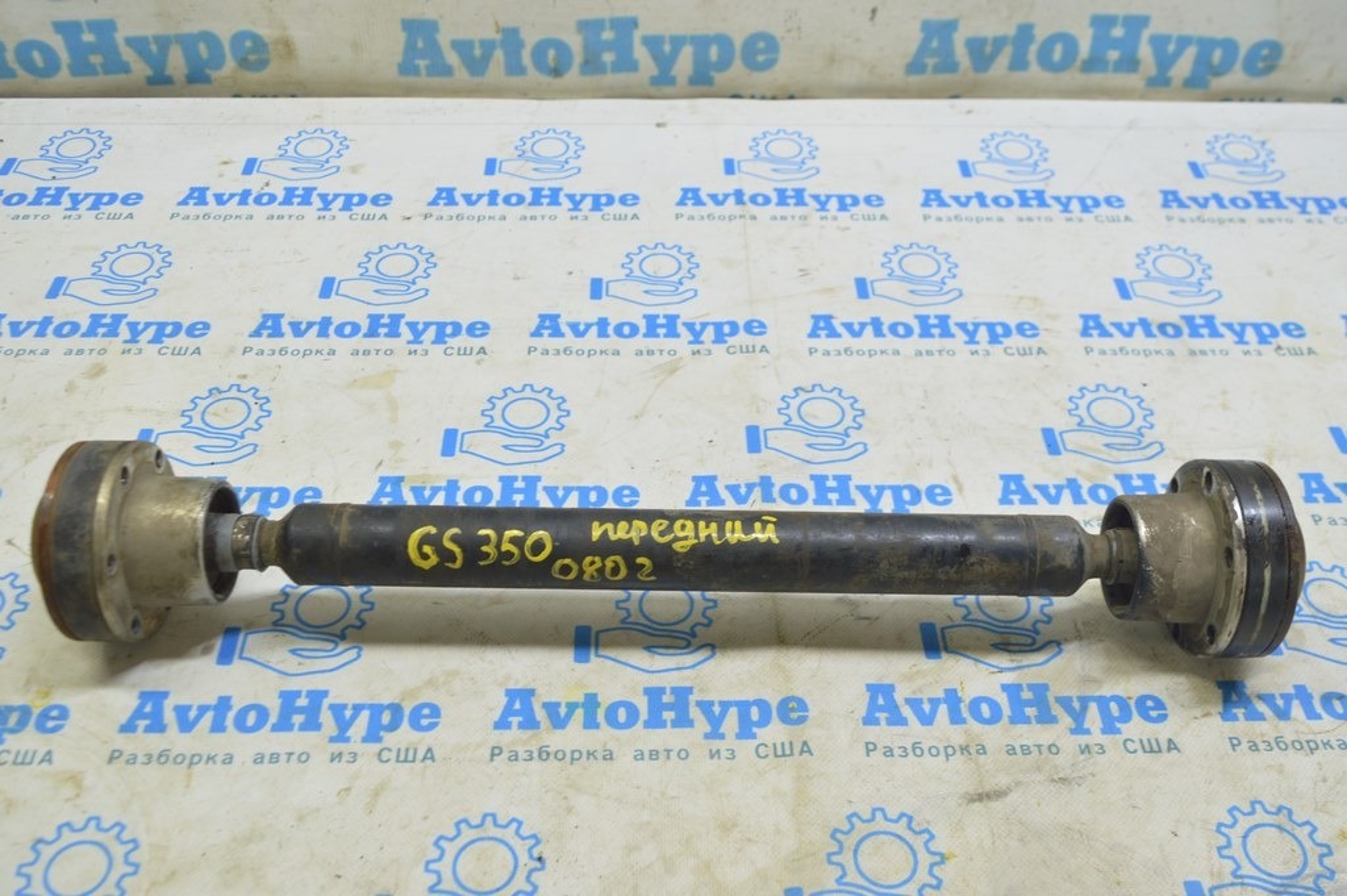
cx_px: 674
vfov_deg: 36.8
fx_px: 1346
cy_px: 448
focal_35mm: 36
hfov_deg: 53.2
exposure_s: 1/20
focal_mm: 24
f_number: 5.6
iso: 400
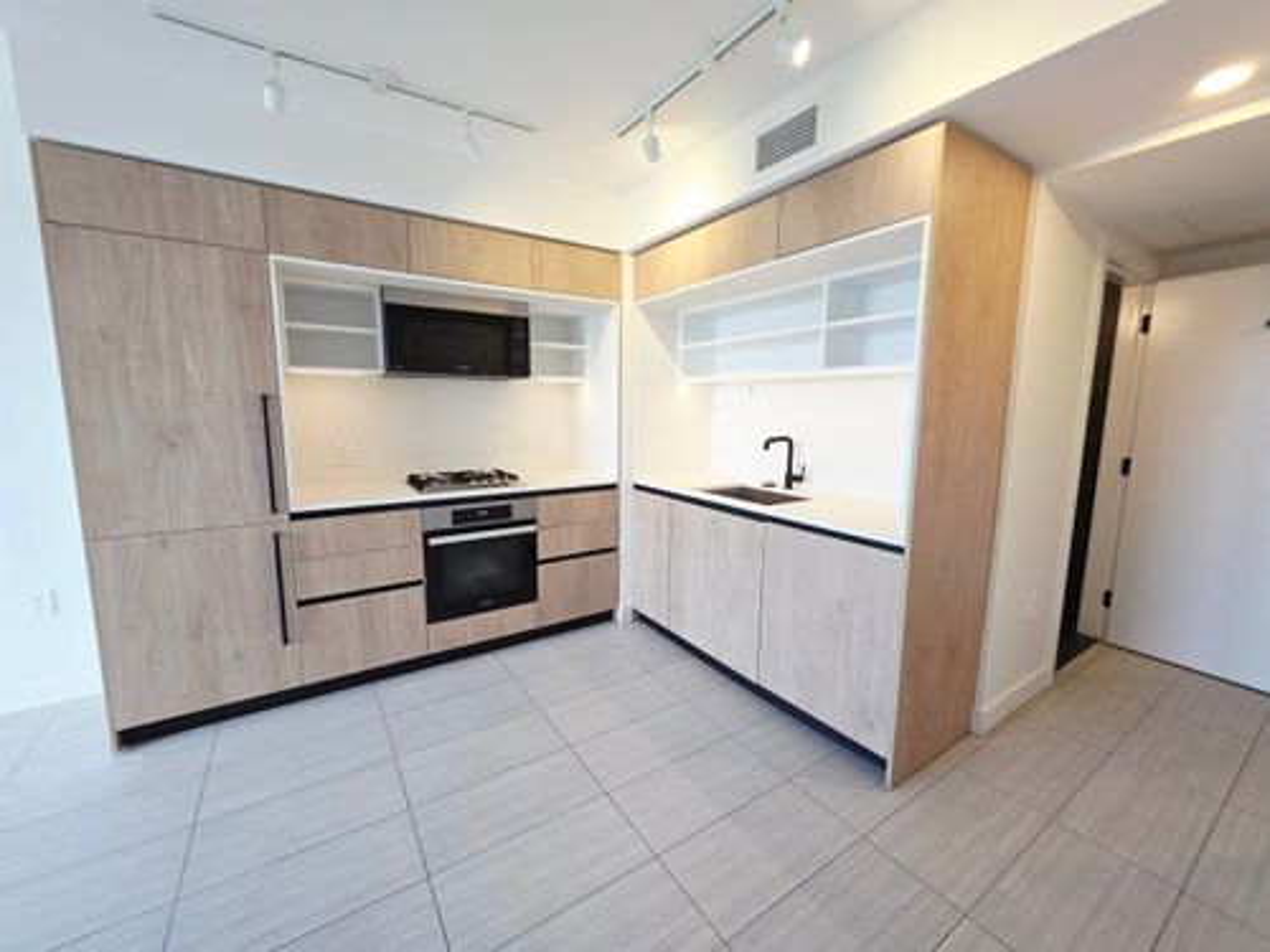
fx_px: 477
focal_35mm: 13
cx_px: 635
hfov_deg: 106.2
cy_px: 476
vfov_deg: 89.9
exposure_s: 1/120
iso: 160
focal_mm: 2.2
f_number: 1.9
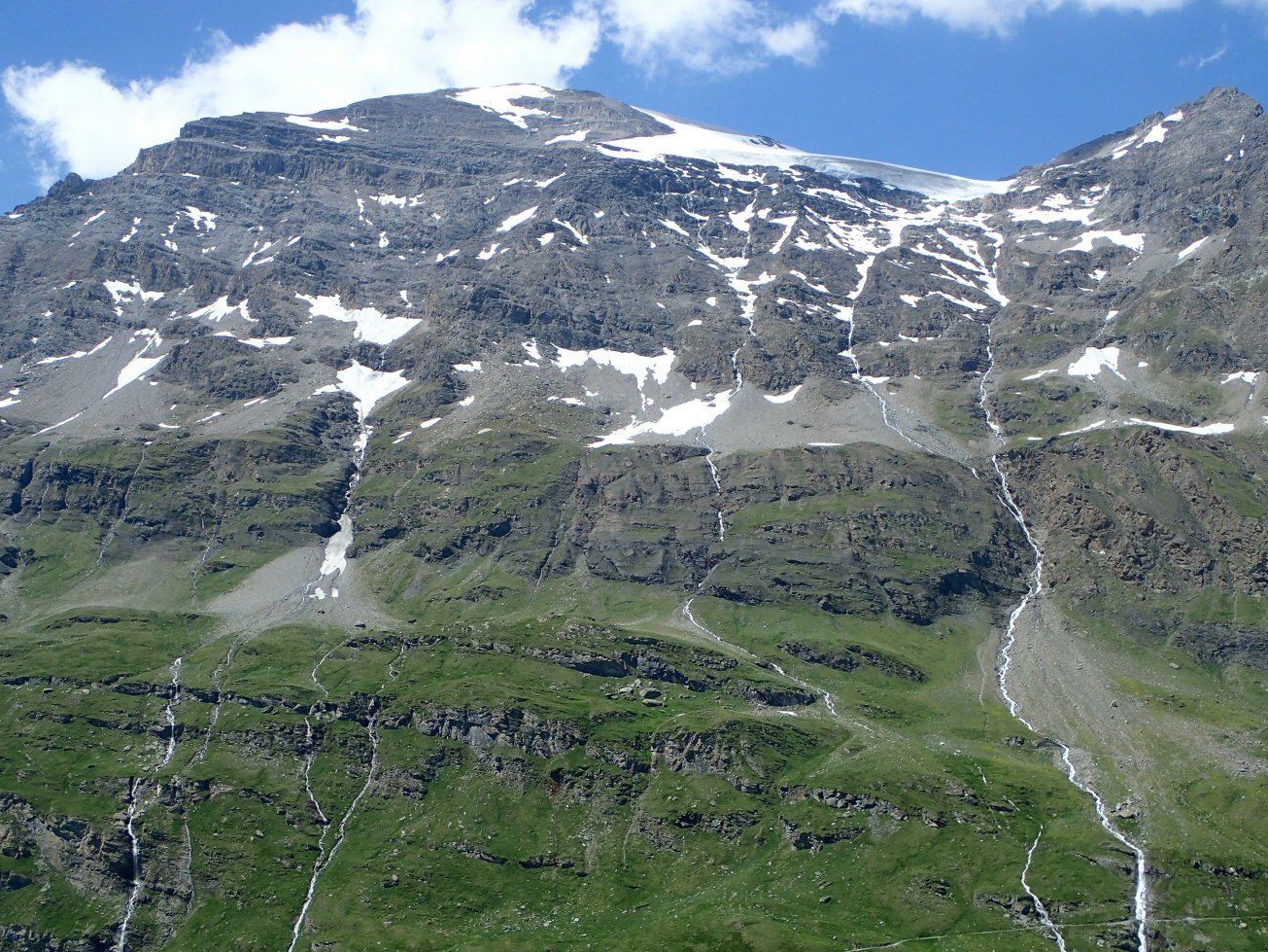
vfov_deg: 30.9
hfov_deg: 40.4
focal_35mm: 47
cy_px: 477
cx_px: 642
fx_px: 1722
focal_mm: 8.41
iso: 100
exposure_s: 1/640
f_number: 4.5
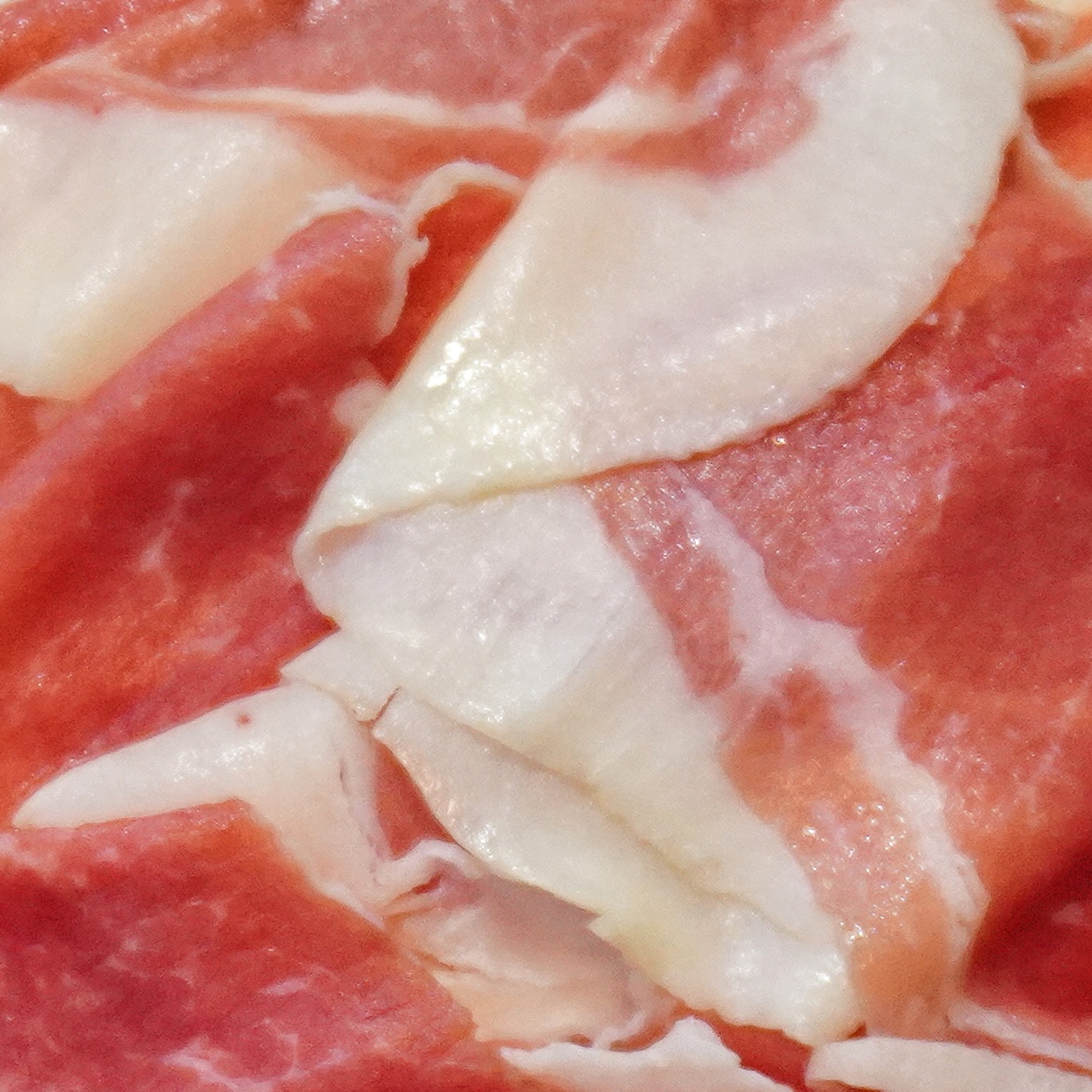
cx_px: -907
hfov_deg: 11.1
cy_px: 559
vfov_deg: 12.0
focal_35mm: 146
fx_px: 5209
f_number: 4.5
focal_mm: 25
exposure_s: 1/160
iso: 2500
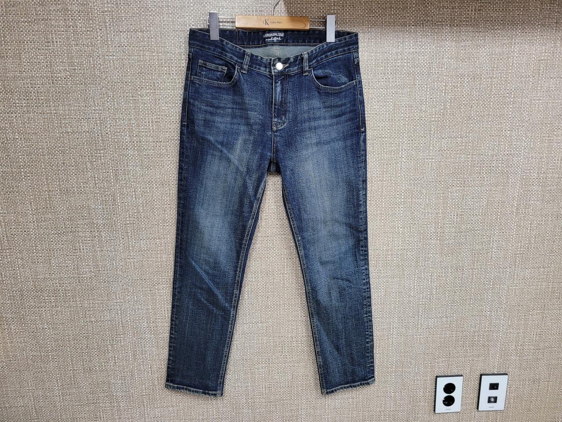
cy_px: 211
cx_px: 281
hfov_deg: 67.3
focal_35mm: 26
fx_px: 422
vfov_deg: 53.1
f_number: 1.8
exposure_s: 1/60
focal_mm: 5.4
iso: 200
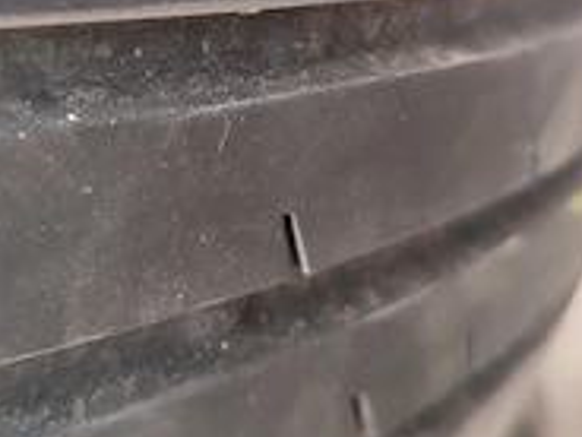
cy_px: 146
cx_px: 288
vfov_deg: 28.9
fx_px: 841
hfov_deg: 38.2
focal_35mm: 50
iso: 200
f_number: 1.65
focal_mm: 6.14
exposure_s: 1/50
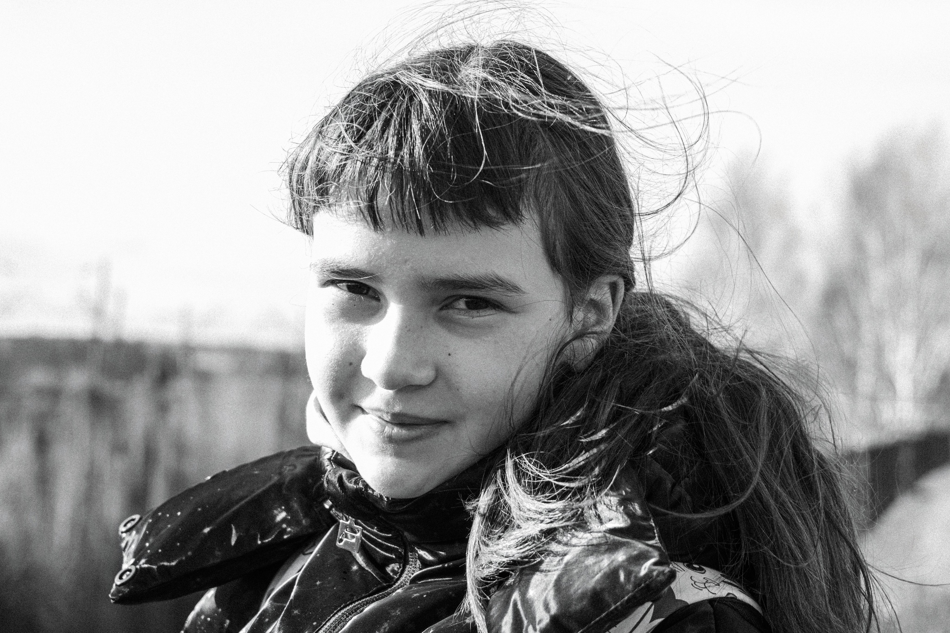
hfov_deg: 23.7
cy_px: 371
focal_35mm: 86
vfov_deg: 15.9
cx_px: 557
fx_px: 2261
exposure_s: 1/160
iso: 100
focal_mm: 48.6
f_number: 4.8
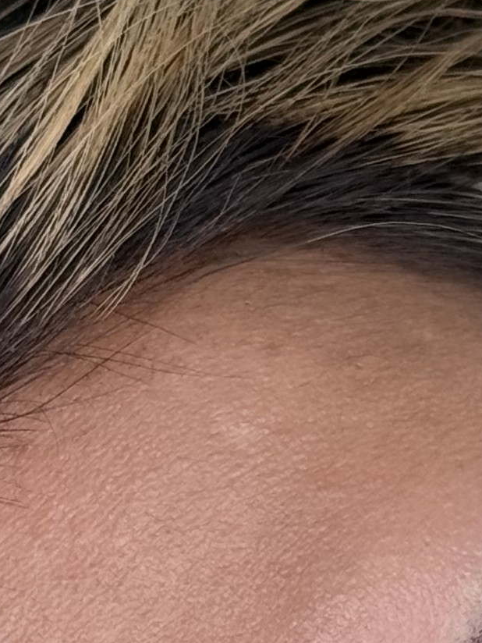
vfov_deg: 8.3
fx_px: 4363
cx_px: 386
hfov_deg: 6.3
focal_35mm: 235
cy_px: 931
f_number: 1.78
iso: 64
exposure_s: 1/285
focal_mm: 6.76
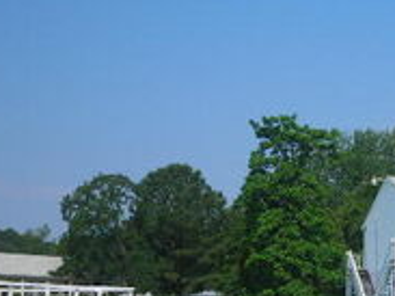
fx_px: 946
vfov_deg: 17.7
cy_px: 216
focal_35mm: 83
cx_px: 229
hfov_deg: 23.5
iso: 50
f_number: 6.4
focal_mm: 6.3
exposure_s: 1/207
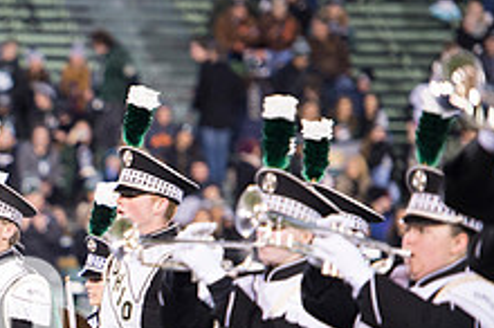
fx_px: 6138
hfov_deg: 4.6
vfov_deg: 3.1
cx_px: -106
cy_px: 362
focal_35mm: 448
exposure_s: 1/400
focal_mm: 170
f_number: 2.8
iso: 2500
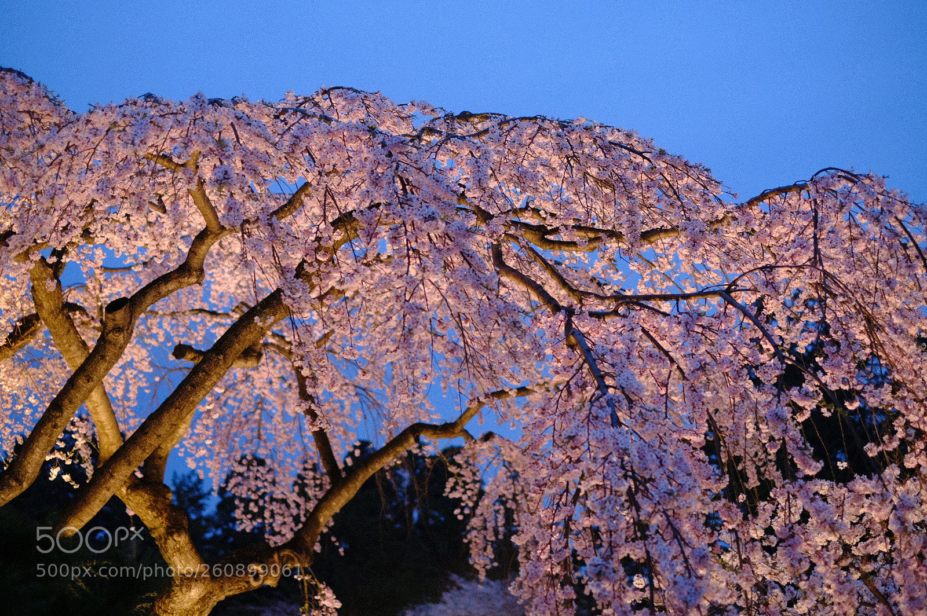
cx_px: 464
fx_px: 1364
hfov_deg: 37.5
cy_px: 308
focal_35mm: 53
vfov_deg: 25.5
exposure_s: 1/56
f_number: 1.8
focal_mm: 35
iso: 400
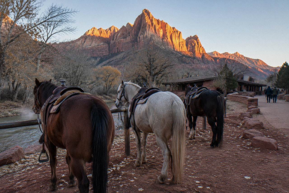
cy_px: 96
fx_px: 377
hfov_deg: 41.9
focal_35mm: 47
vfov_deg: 28.6
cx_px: 144
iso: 320
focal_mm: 47
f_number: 4
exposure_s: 1/1250
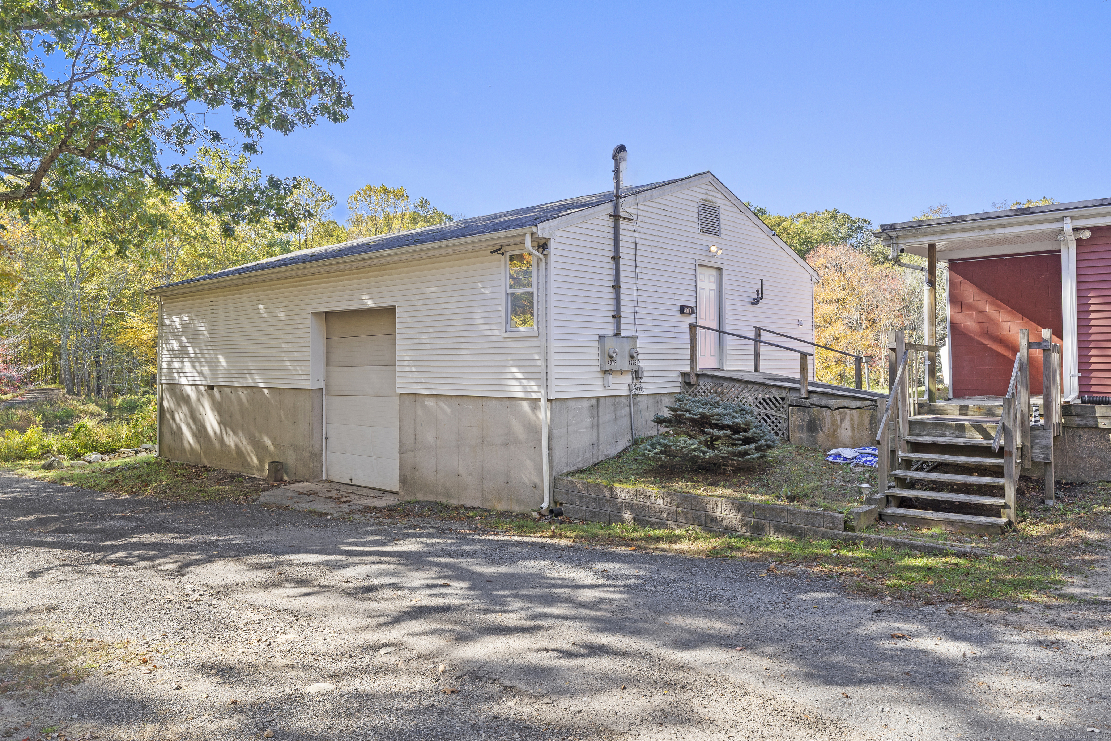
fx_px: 741
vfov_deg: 53.1
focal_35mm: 24
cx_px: 556
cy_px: 370
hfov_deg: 73.7
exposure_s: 1/20
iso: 400
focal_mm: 24
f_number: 8
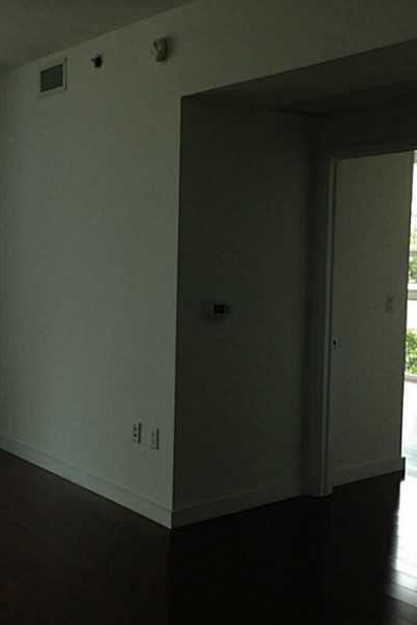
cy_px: 313
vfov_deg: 42.7
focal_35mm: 46
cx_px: 182
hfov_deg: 29.2
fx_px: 799
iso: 64
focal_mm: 4.12
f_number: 2.4
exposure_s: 1/120
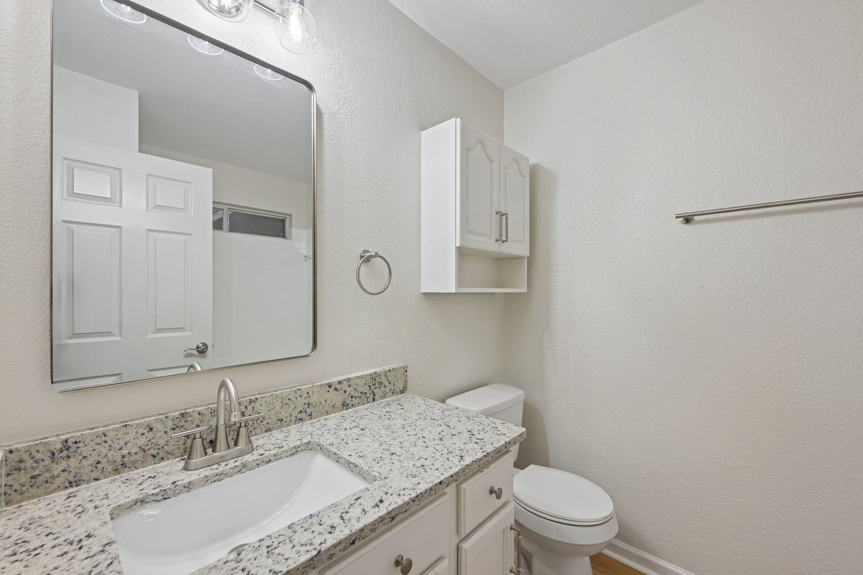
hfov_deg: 100.4
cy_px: 288
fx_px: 360
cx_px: 432
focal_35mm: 15
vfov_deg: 77.3
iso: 140
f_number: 6.7
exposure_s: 1/15
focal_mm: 15
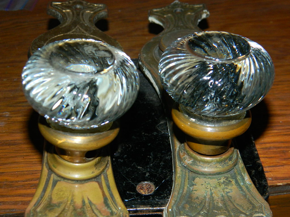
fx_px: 586
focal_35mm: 70
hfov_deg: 27.8
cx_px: 145
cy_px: 108
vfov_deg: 21.0
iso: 200
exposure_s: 1/50
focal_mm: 12.6
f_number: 11.4
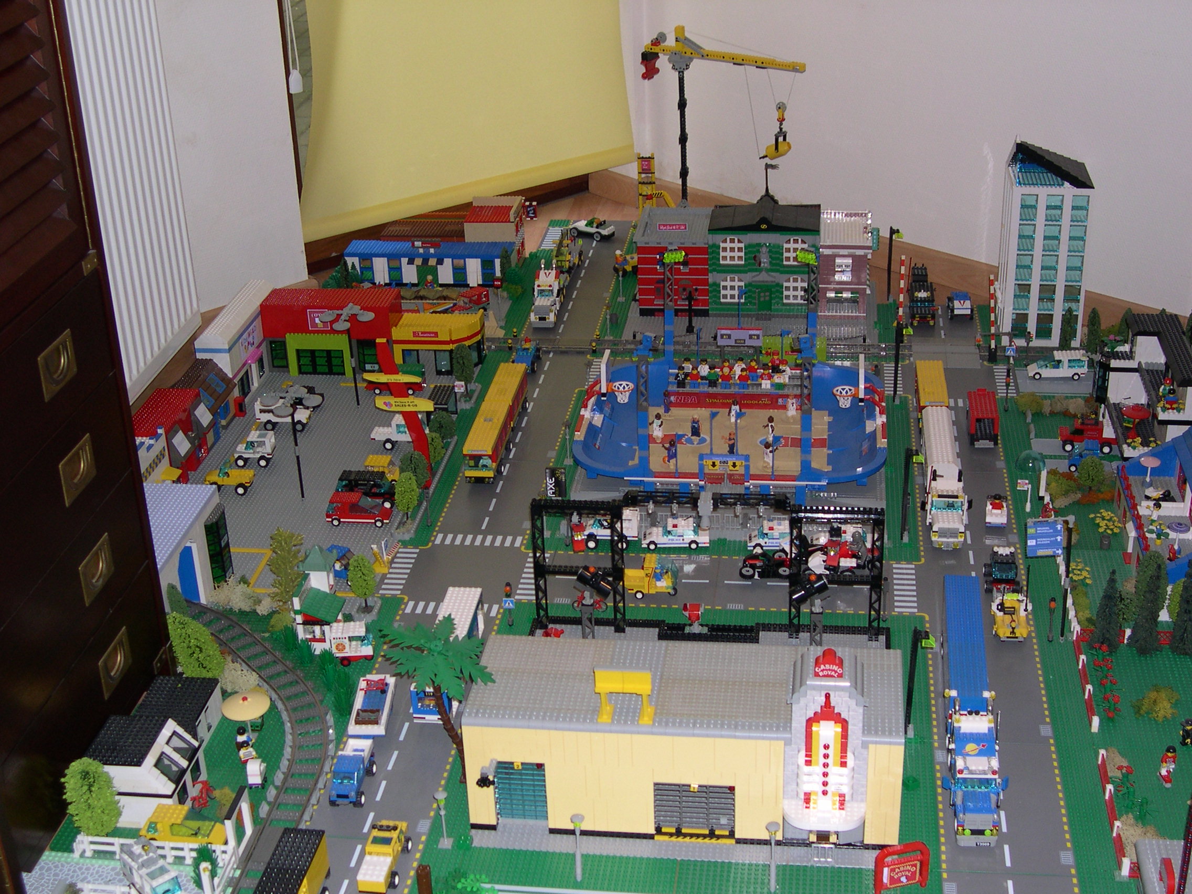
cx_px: 596
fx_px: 1618
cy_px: 447
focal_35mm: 47
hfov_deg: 40.4
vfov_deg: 30.9
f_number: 3.1
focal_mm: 10.1
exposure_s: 1/60
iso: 124
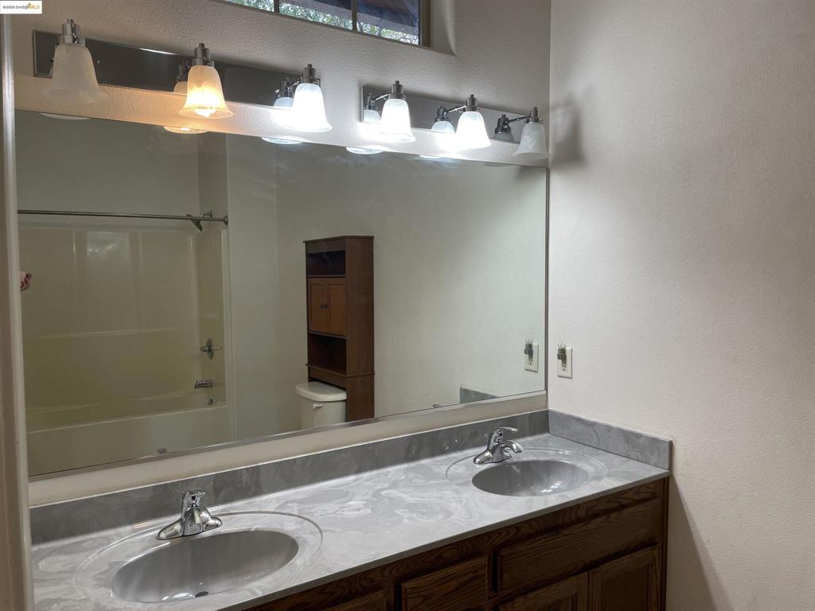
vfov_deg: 53.1
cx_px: 408
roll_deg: +0.8
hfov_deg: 67.3
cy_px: 306
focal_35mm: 26
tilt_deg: -4.7
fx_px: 612
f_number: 1.6
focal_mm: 4.2
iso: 64
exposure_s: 1/120
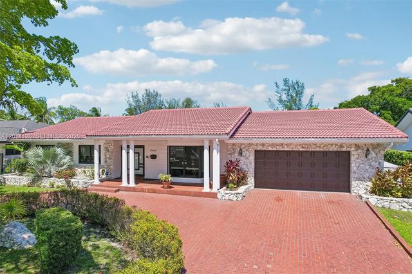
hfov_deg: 78.6
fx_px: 252
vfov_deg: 57.2
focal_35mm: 22
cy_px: 137
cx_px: 206
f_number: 2.8
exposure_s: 1/1500
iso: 100
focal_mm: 8.4
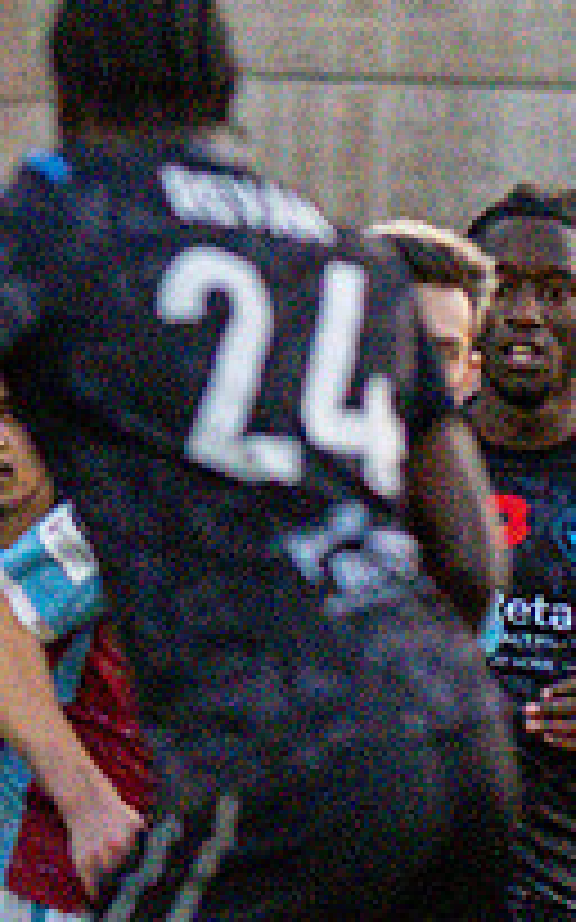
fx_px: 69270
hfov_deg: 0.5
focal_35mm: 2756
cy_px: 775
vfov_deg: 0.8
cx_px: -166
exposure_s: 1/1250
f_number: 4
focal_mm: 300
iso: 4000
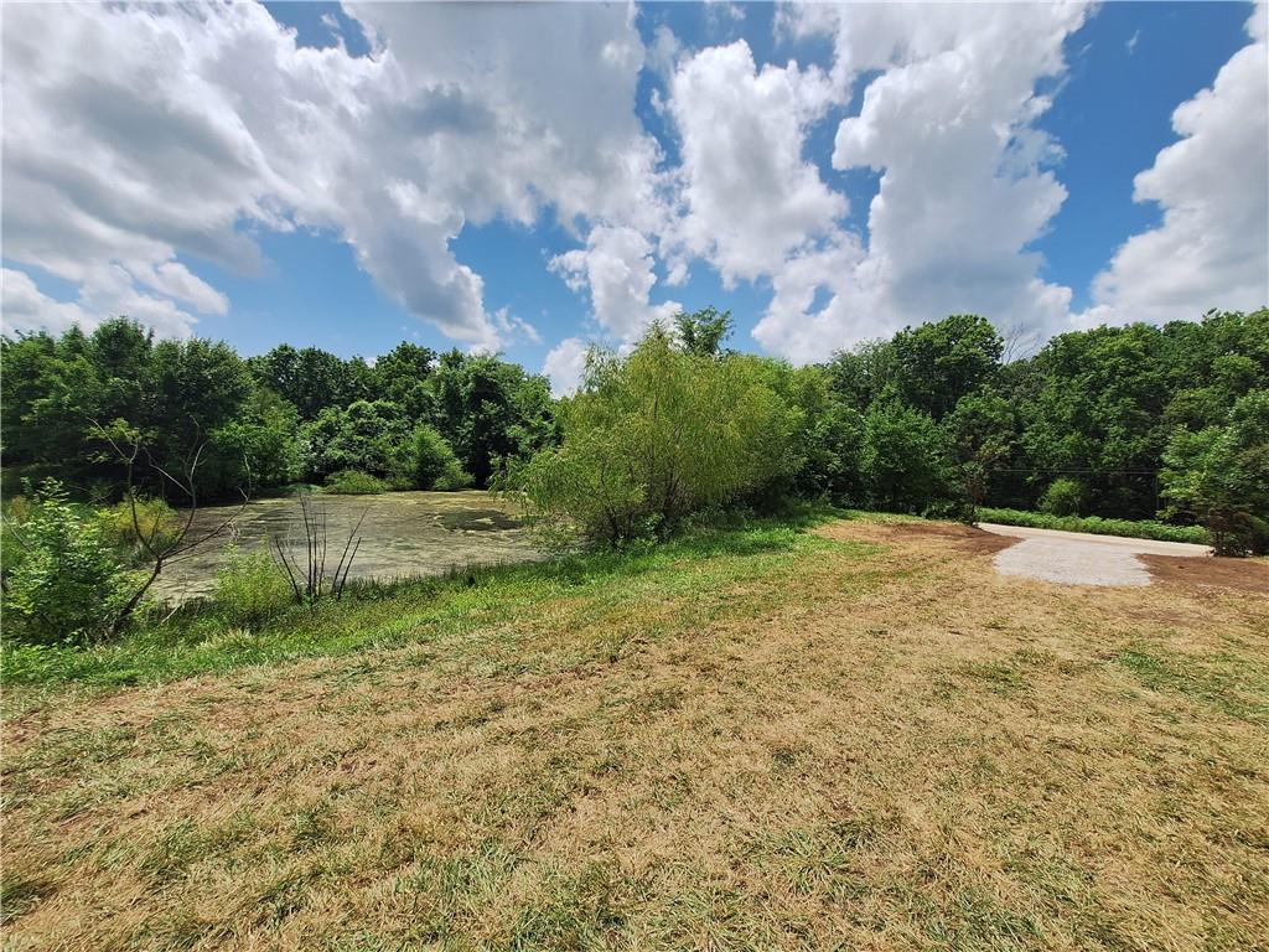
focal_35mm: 13
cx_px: 634
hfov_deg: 106.2
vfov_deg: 89.9
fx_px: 477
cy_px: 476
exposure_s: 1/2625
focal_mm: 1.74
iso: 40
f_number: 2.2
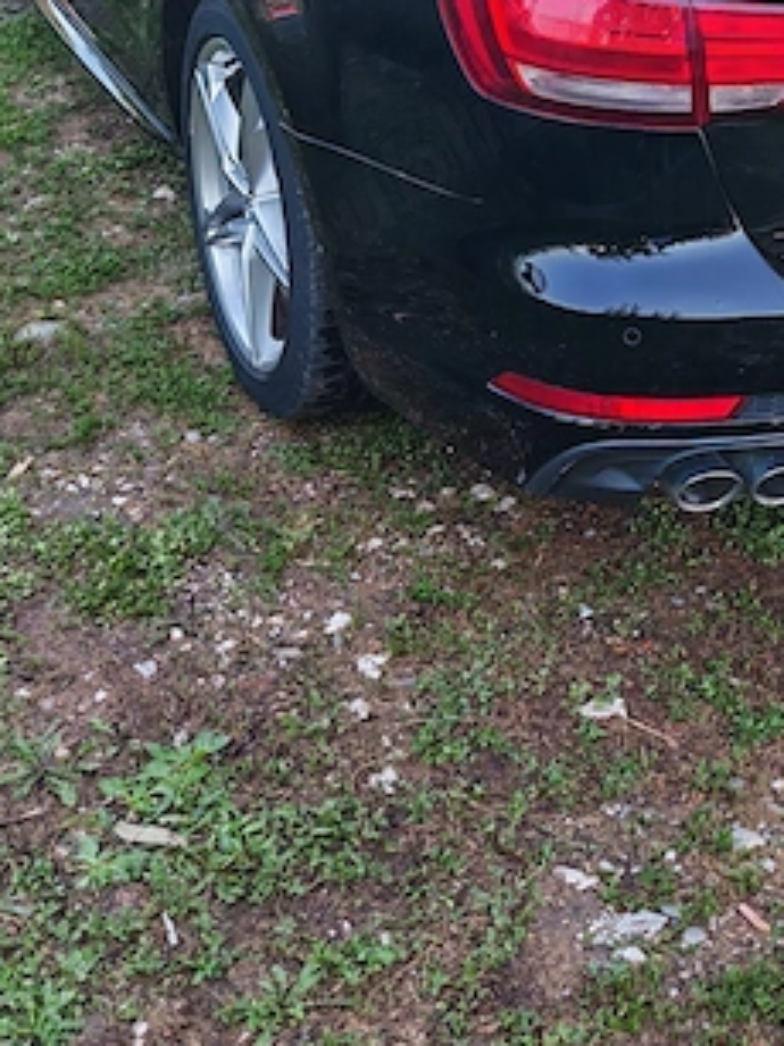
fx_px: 1813
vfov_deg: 31.5
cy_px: 232
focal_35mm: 60
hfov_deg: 23.6
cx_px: 733
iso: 50
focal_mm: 5.4
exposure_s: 1/280
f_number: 1.6
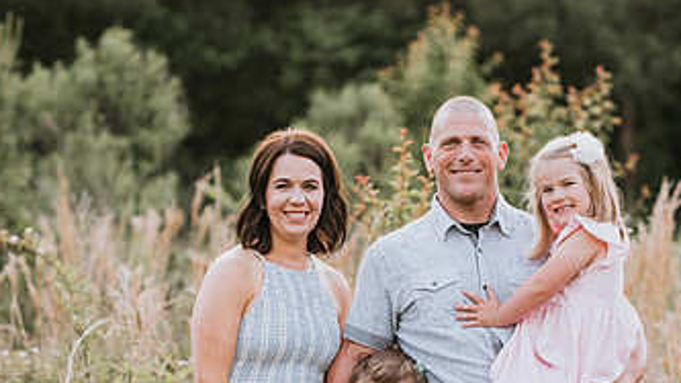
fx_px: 2798
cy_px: 294
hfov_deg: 13.9
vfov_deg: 7.8
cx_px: 389
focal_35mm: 155
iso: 200
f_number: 2.5
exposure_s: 1/320
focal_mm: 85
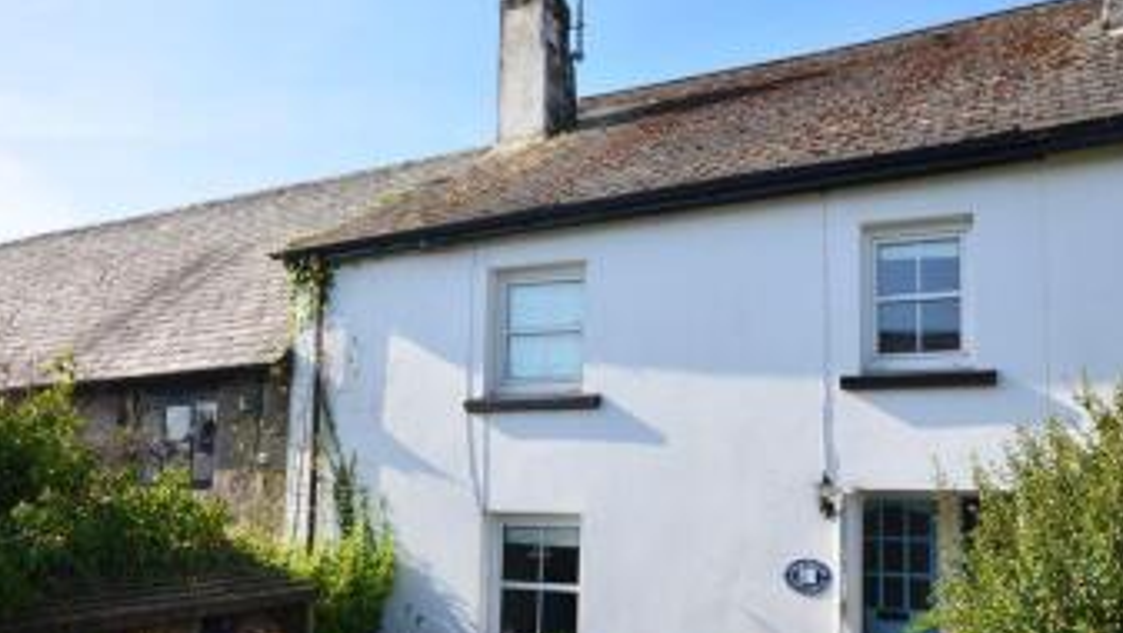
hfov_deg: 62.2
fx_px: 924
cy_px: 408
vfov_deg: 37.5
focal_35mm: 31
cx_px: 653
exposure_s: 1/250
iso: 320
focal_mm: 14
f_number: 10
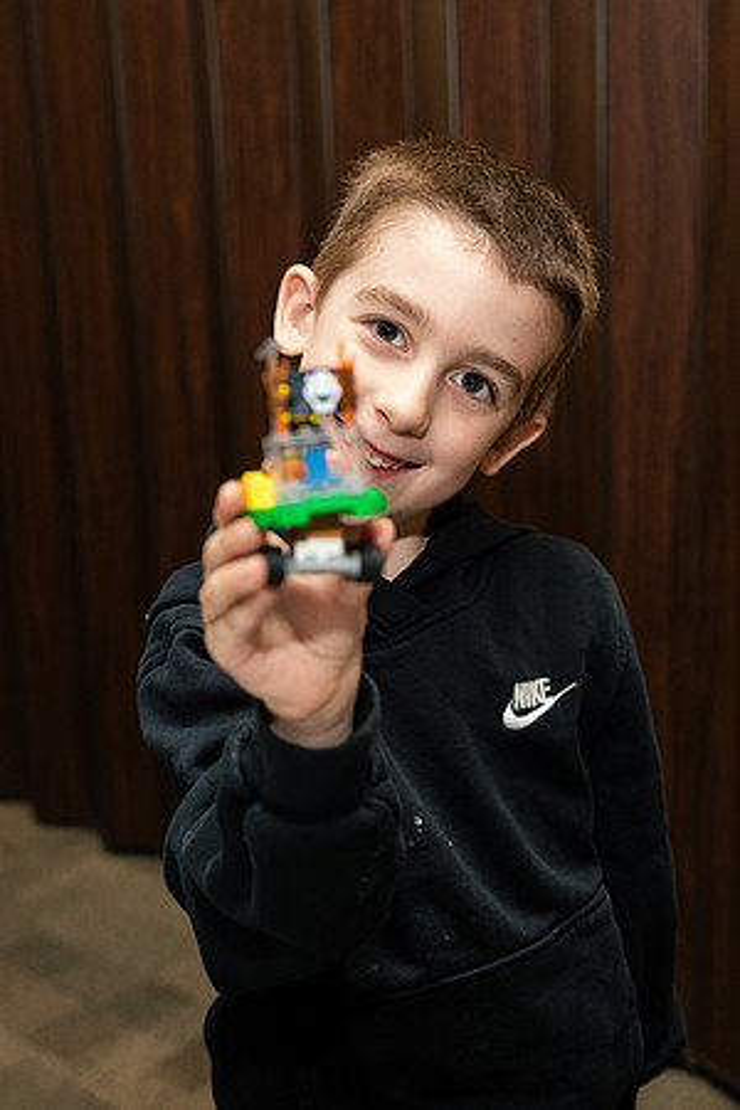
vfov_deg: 40.0
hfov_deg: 27.3
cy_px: 555
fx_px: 1526
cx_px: 365
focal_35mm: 50
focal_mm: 33
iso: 800
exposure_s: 1/250
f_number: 3.2
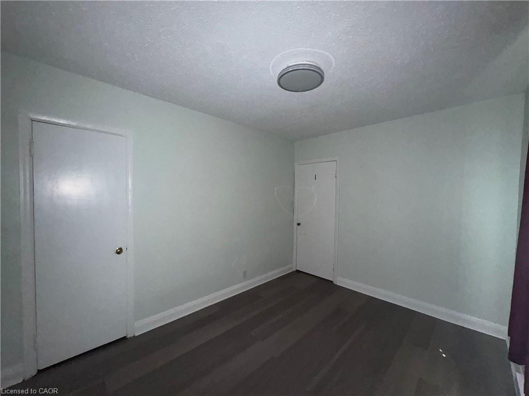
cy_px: 198
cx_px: 264
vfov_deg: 85.7
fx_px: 214
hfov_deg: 102.1
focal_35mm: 14
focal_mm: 2.22
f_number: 2.2
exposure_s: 1/34
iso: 250
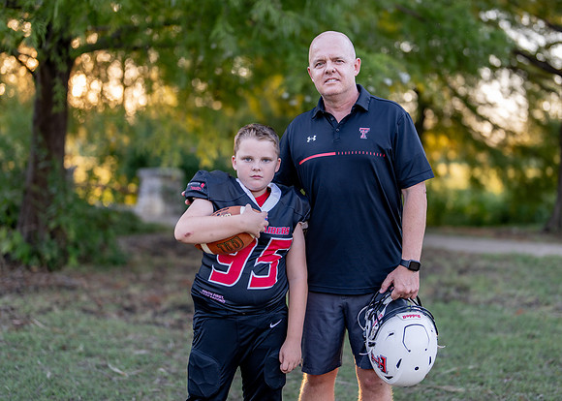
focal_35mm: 60
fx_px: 952
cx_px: 298
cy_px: 173
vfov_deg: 23.8
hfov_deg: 32.9
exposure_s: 1/400
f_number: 1.2
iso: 100
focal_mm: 50
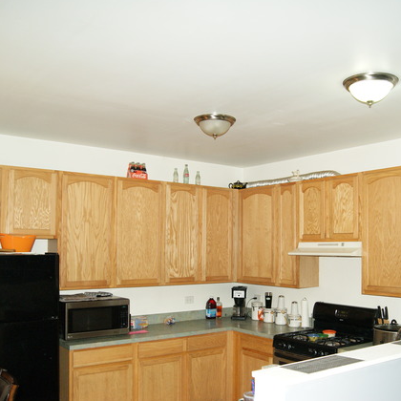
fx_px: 459
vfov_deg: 47.2
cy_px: 199
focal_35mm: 35
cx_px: 243
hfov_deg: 46.9
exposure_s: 1/60
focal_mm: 18
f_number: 5.6
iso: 400
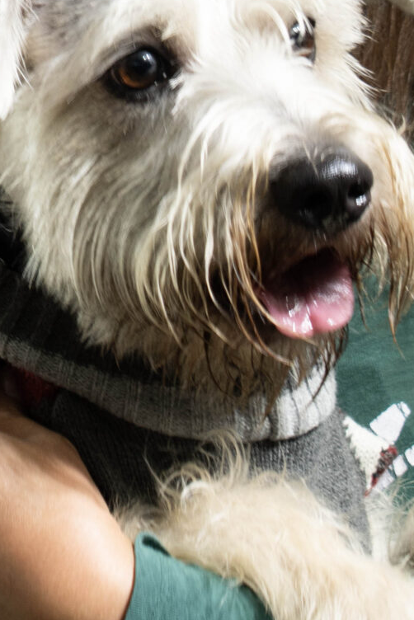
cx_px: -72
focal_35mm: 245
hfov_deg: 5.6
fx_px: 4222
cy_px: -52
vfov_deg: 8.3
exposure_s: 1/60
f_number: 5.6
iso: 160
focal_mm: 48
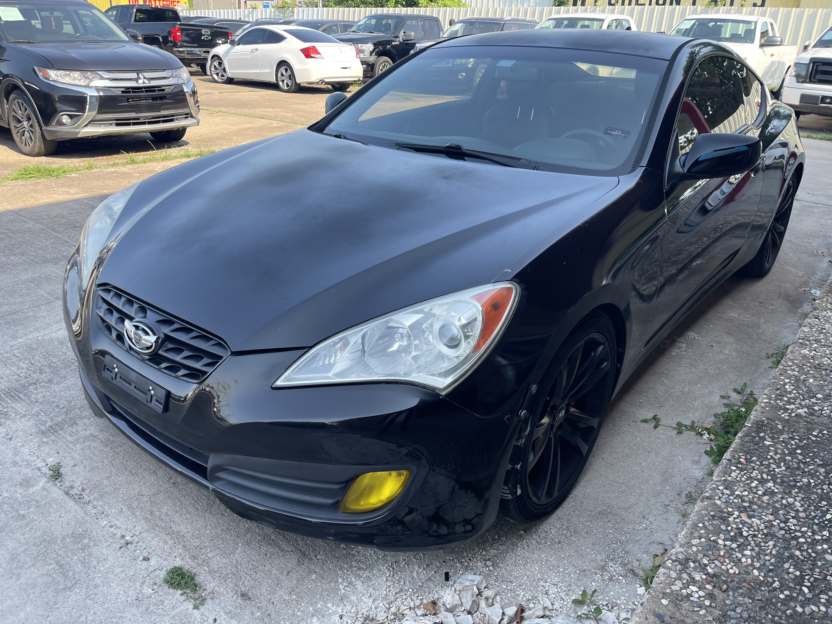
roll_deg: -2.6
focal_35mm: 26
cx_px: 416
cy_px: 312
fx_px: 625
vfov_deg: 53.1
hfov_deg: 67.3
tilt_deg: -23.6
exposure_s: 1/679
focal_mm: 5.1
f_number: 1.6
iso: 50
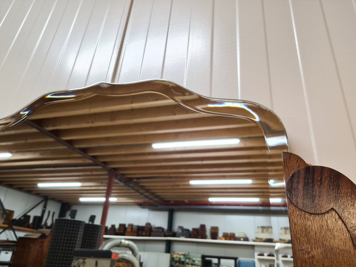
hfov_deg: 67.3
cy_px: 134
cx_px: 178
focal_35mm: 26
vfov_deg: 53.1
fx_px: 267
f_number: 1.8
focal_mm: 5.4
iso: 125
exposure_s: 1/50
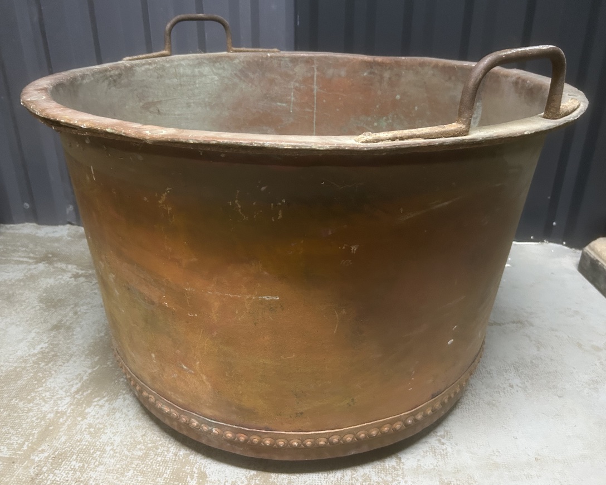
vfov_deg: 51.5
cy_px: 246
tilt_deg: -24.2
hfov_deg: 62.2
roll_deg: -0.3
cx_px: 290
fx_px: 502
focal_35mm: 28
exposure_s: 1/33
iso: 500
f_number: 1.5
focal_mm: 5.7
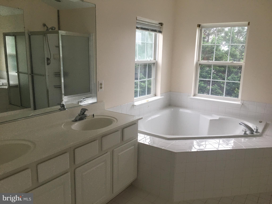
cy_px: 102
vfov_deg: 48.2
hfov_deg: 61.7
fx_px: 228
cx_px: 136
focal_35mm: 29
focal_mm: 4.15
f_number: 2.2
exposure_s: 1/30
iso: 40
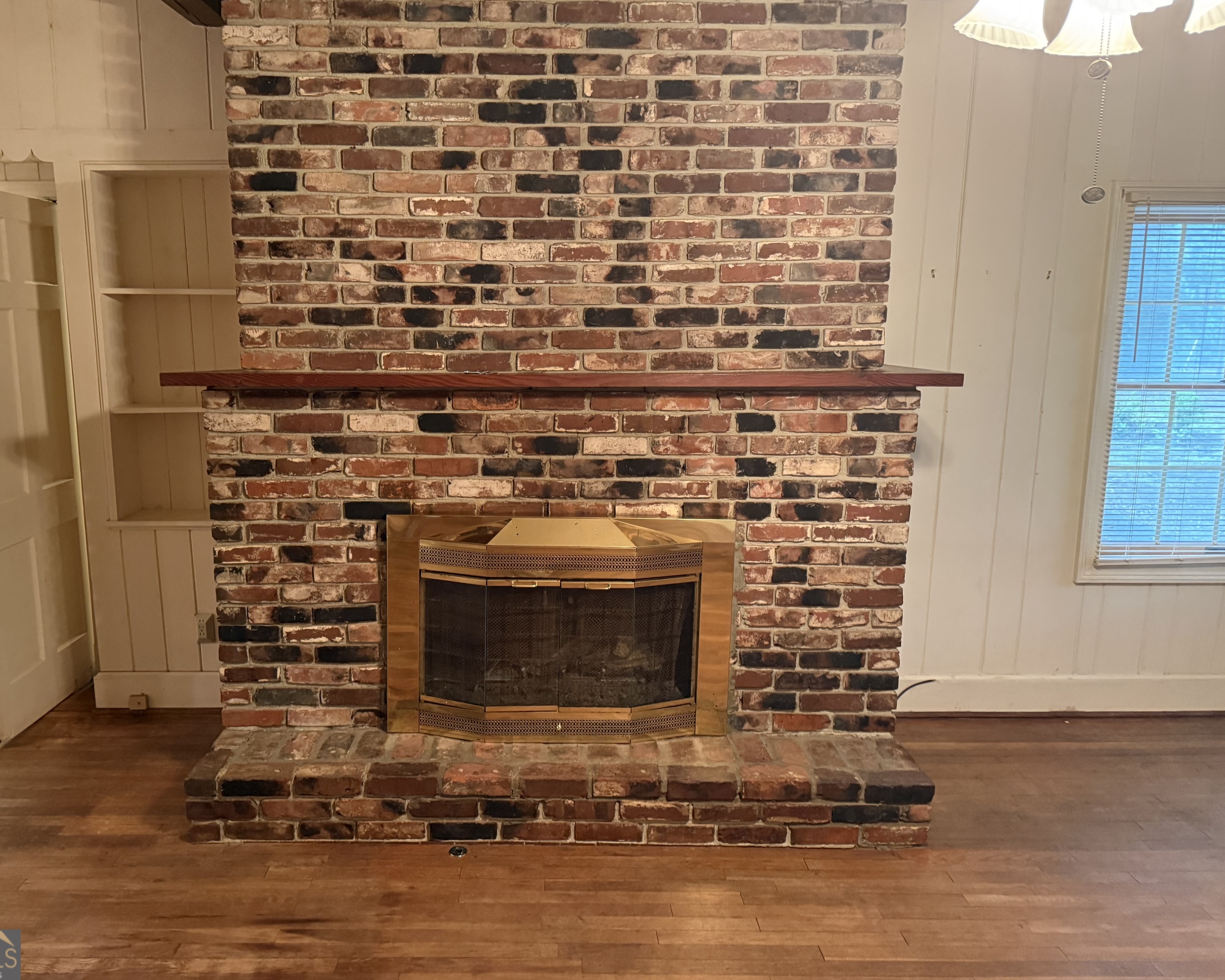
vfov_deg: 54.9
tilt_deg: -8.7
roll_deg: -0.1
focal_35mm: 26
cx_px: 548
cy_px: 471
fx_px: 943
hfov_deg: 65.9
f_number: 1.78
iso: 800
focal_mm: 6.76
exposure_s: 1/40
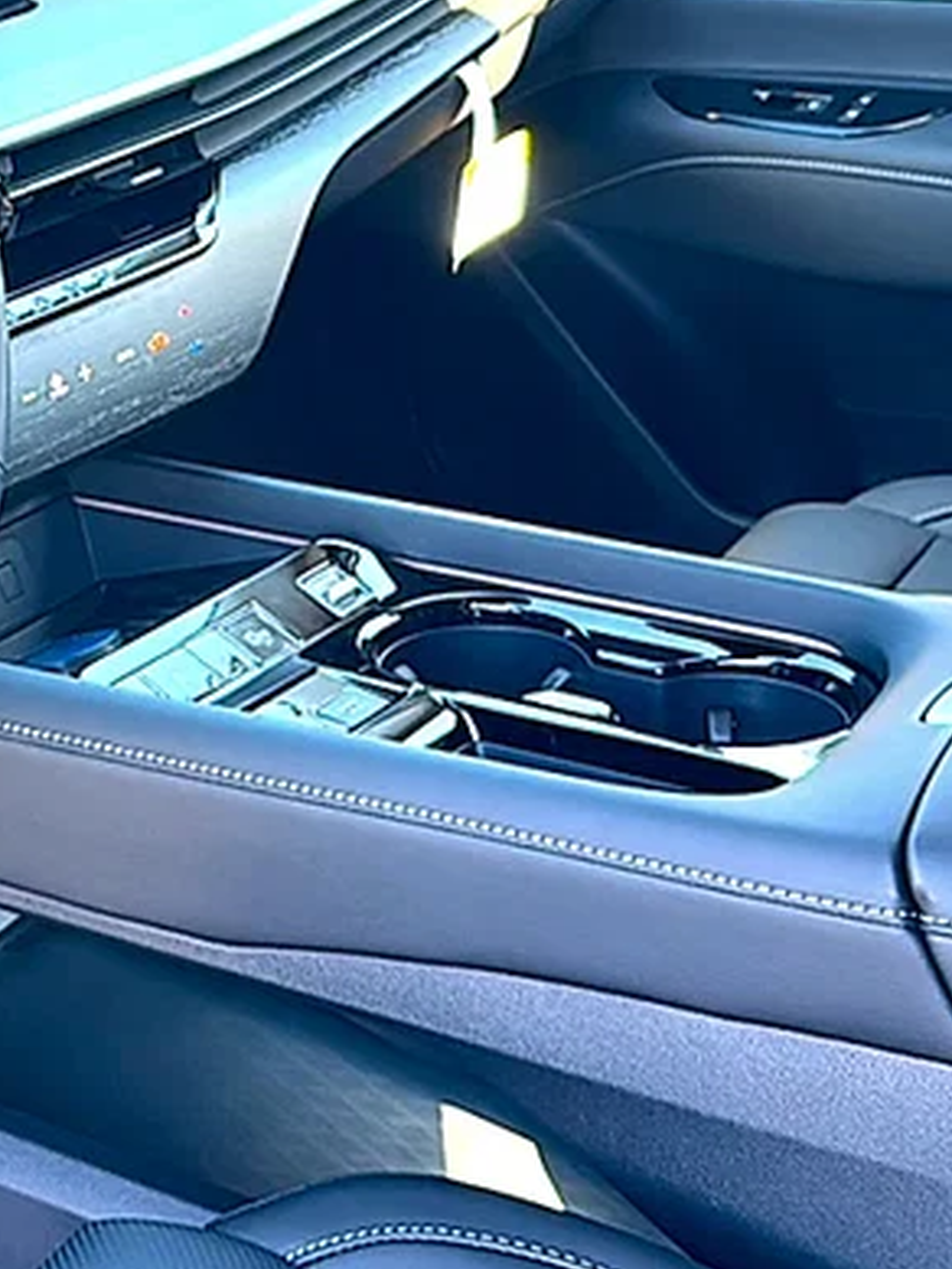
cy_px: 442
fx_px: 2309
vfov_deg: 30.5
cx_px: -147
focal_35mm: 63
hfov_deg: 21.8
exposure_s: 1/52
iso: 50
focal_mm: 6.86
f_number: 1.78
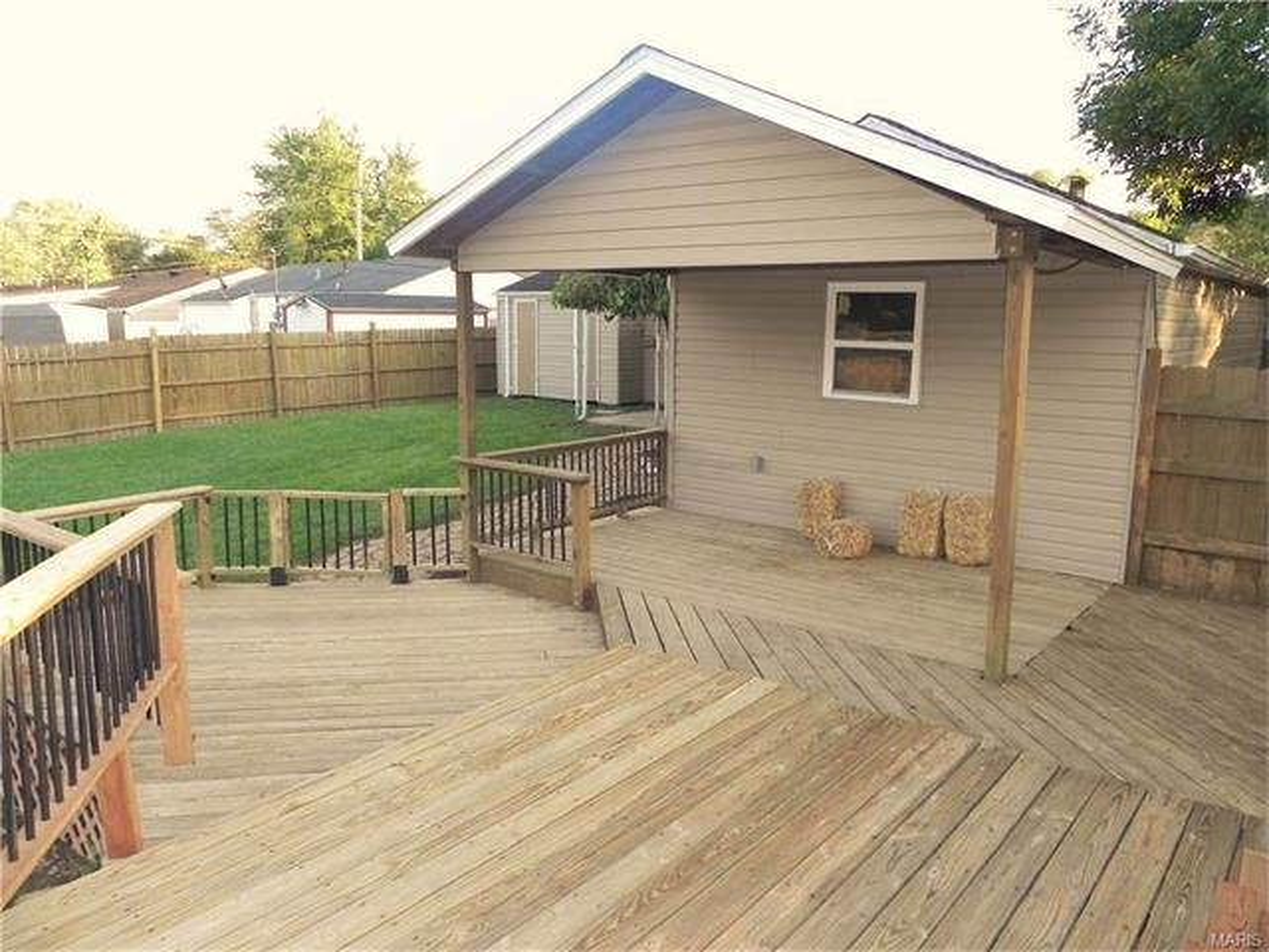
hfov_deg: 67.3
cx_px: 634
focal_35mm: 26
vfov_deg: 53.1
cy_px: 476
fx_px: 953
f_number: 4
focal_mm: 4.6
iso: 224
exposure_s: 1/138
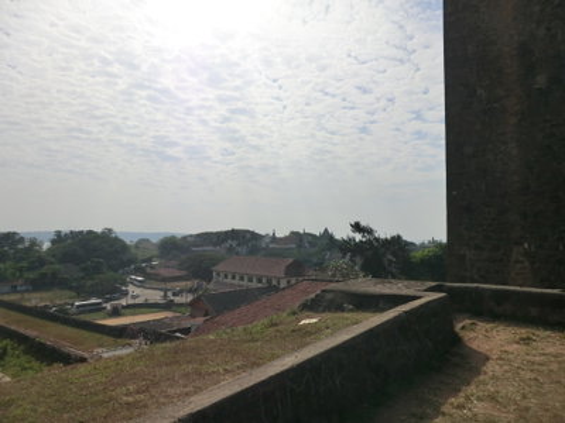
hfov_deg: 71.6
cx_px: 282
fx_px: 392
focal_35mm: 24
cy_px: 212
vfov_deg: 56.8
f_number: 7.5
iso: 80
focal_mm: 4.3
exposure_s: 1/800
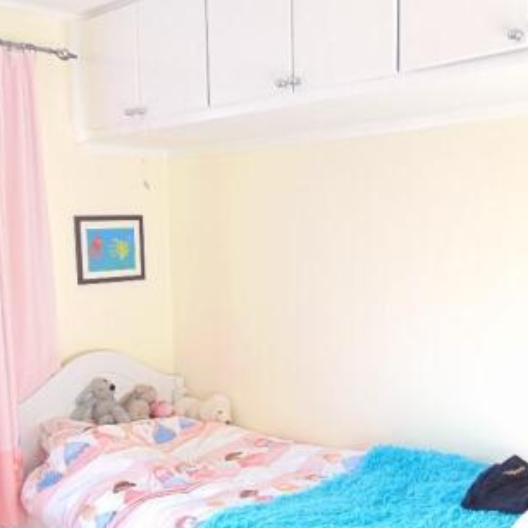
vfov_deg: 39.6
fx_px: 725
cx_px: 233
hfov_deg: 40.0
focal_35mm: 42
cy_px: 348
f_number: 3
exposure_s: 1/30
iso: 80
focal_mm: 4.5
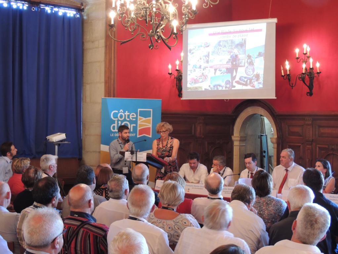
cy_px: 127
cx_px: 169
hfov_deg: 38.2
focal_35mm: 50
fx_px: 488
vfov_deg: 29.1
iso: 400
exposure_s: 1/13
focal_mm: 8.9
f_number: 3.6
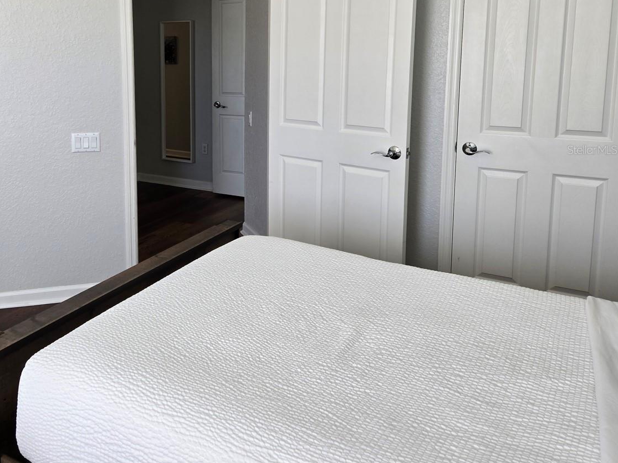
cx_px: 176
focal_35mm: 33
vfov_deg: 42.3
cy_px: 150
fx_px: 589
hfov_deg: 53.5
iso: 50
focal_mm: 5.4
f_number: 1.8
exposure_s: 1/120
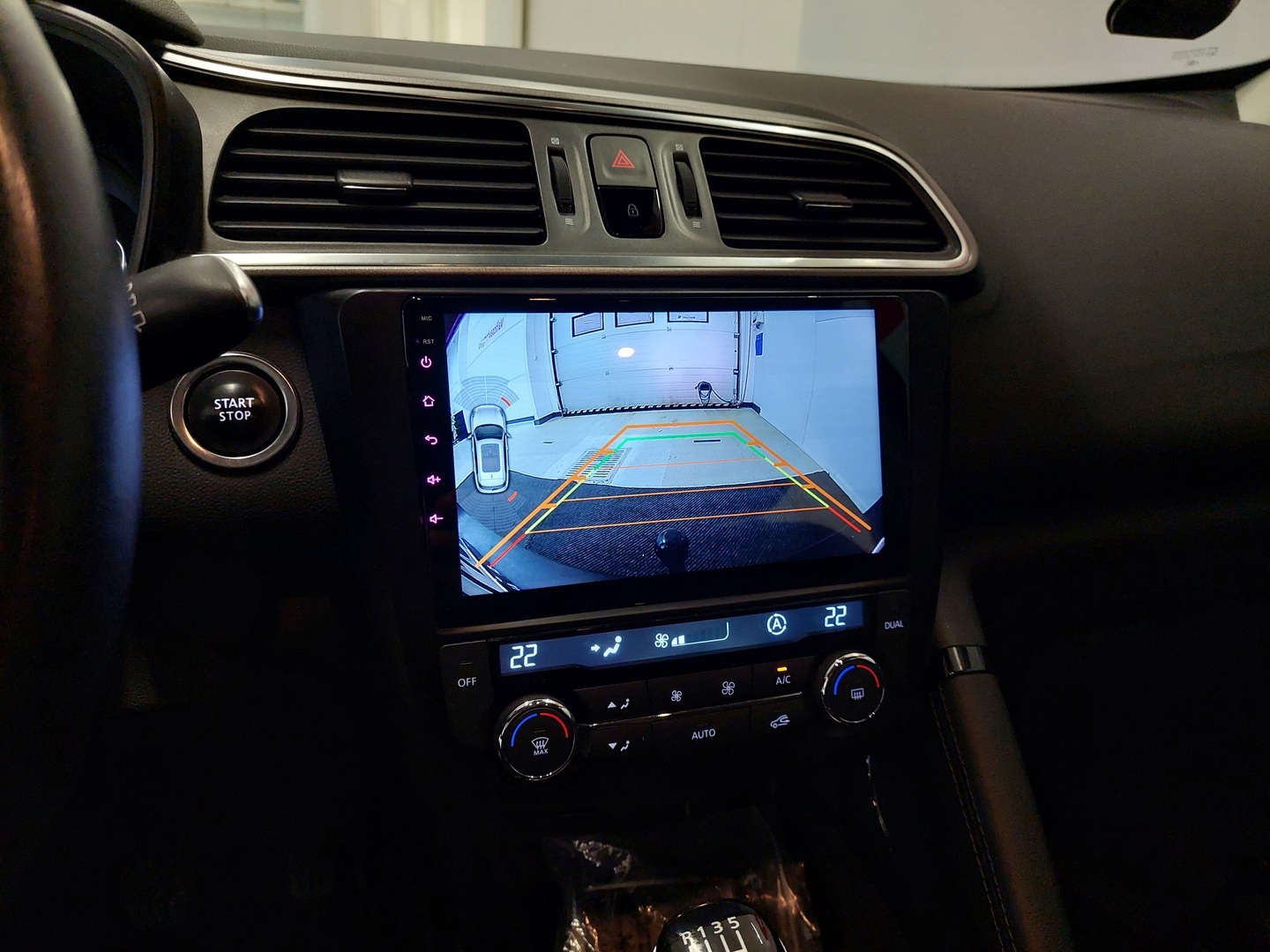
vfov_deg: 54.9
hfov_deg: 69.4
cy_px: 476
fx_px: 917
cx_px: 635
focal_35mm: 25
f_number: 1.8
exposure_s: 1/50
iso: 200
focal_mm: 5.23
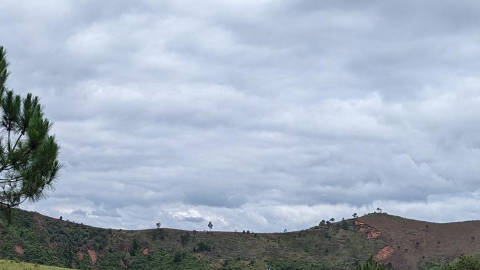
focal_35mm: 64
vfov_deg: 18.6
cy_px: 233
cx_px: 169
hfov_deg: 32.6
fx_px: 815
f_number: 1.85
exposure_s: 1/3534
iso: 51
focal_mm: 6.81
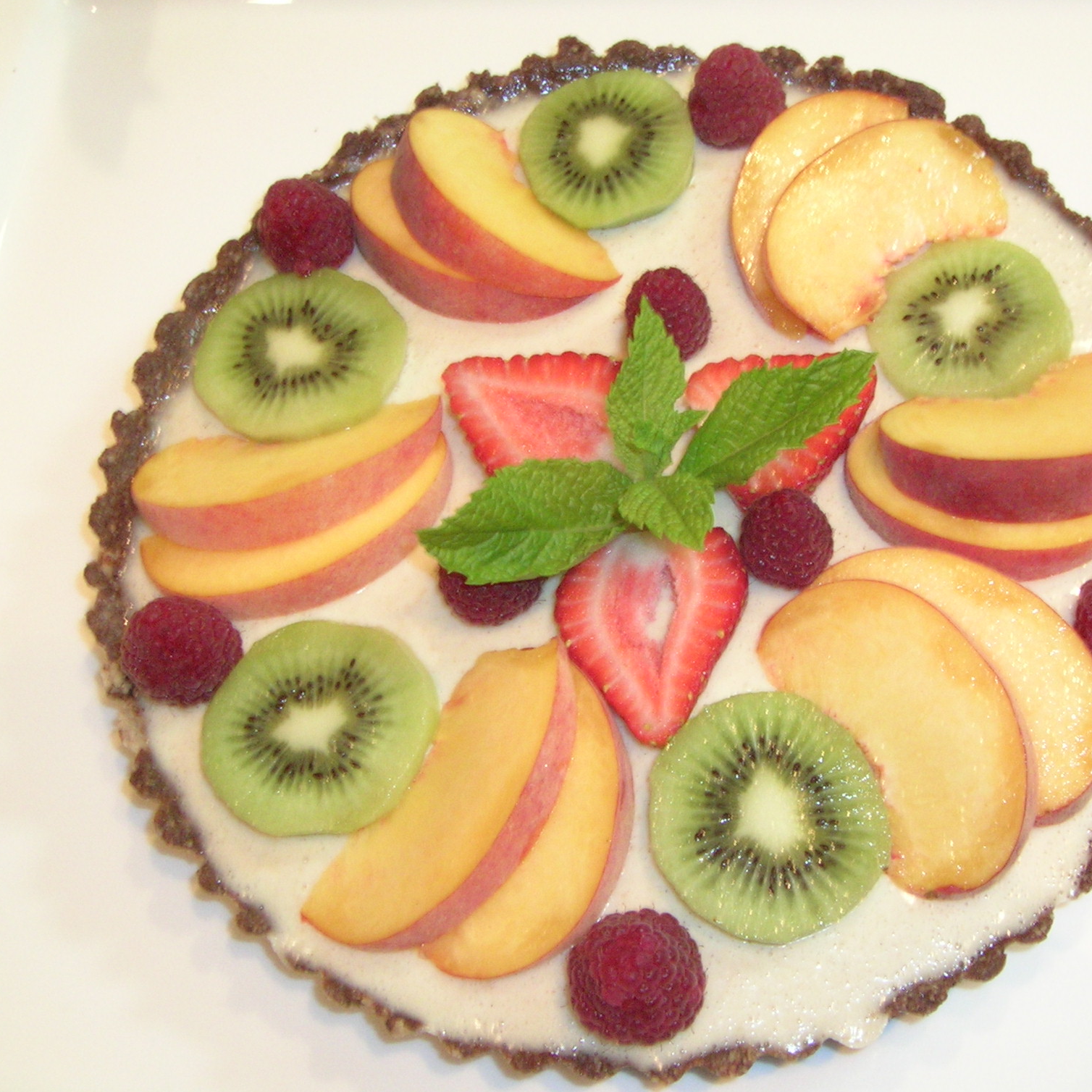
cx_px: 663
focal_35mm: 42
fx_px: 1499
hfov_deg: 39.8
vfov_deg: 40.0
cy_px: 552
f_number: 4.8
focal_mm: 5.4
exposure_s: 1/5.1
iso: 200
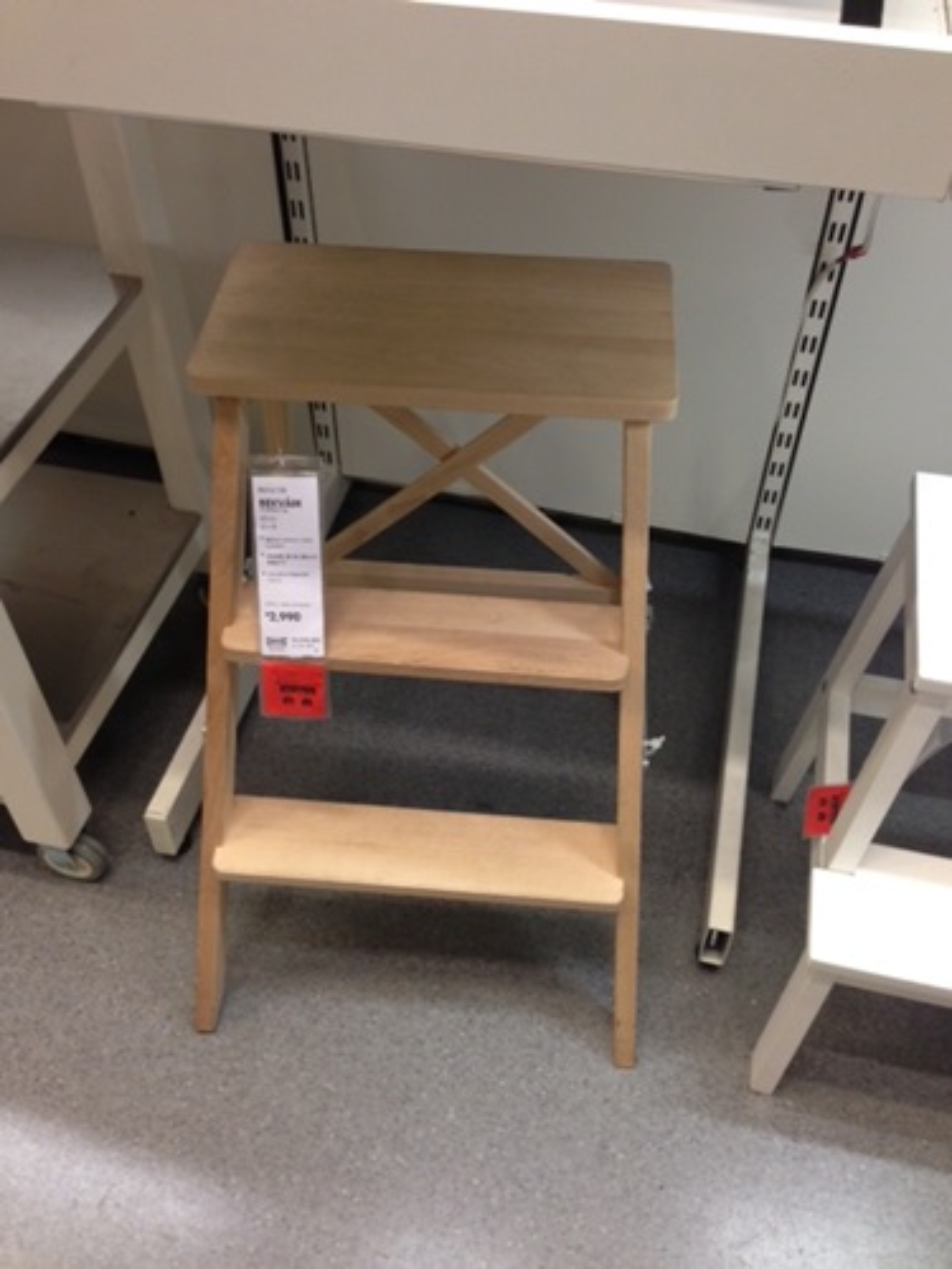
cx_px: 476
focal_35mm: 33
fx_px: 1210
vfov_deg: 55.4
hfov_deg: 42.9
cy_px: 634
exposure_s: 1/20
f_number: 2.4
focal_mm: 4.13
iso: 80
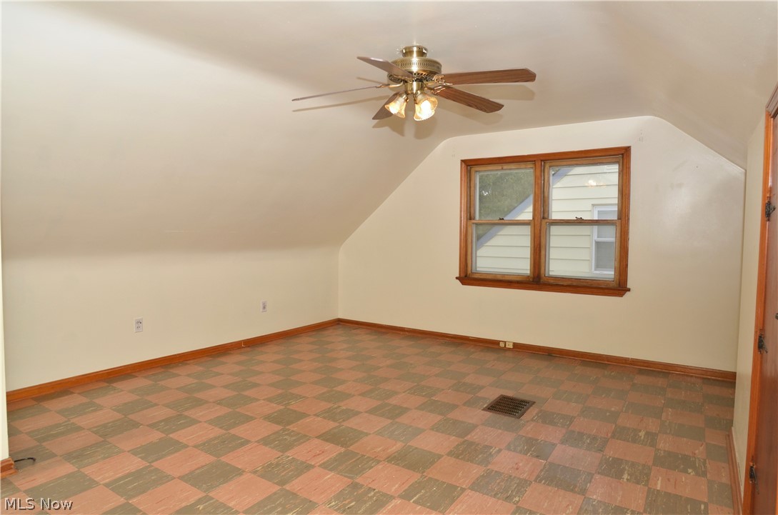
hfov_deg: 81.3
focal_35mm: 21
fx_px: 453
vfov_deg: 59.3
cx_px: 389
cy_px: 258
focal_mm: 14
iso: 320
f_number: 5.6
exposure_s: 1/250
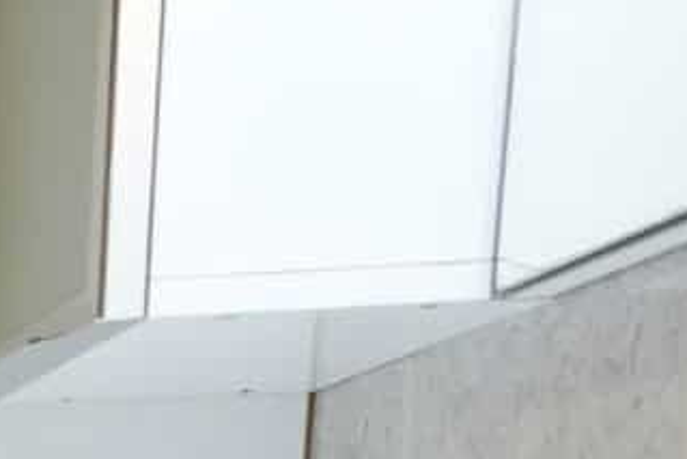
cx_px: -1182
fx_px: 2081
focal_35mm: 109
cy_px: 1173
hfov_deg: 12.3
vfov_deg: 10.5
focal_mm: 17
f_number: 3.2
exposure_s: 1/160
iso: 1600
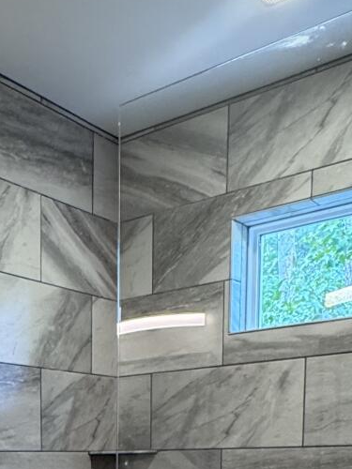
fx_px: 759
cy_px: 550
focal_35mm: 56
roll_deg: +1.2
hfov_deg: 24.6
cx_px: -18
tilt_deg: -7.6
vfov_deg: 29.9
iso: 320
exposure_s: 1/120
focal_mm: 2.22
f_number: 2.2
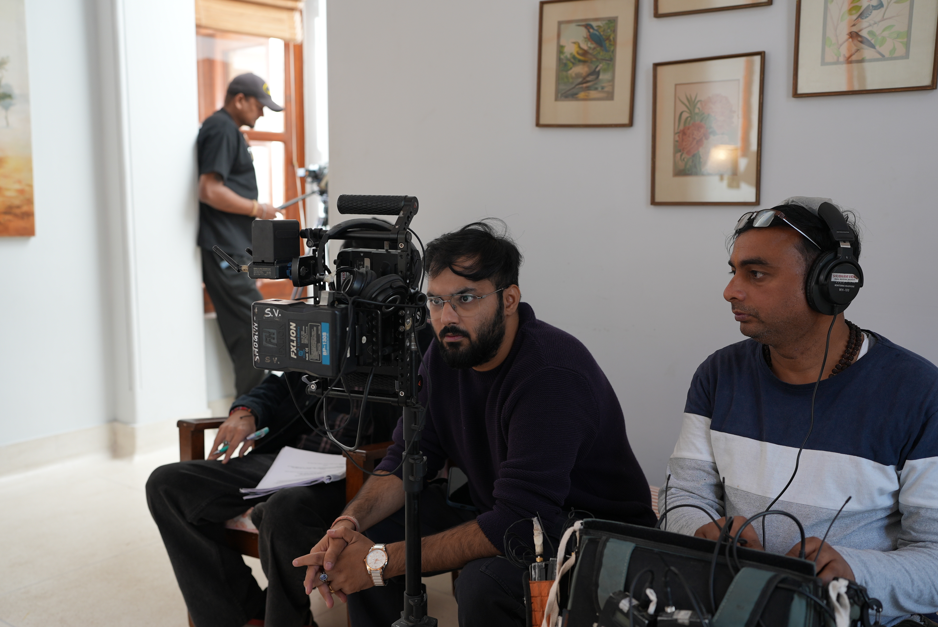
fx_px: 912
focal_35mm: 35
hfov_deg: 54.4
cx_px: 469
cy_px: 314
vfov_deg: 37.9
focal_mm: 35
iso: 320
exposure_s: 1/100
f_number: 3.2
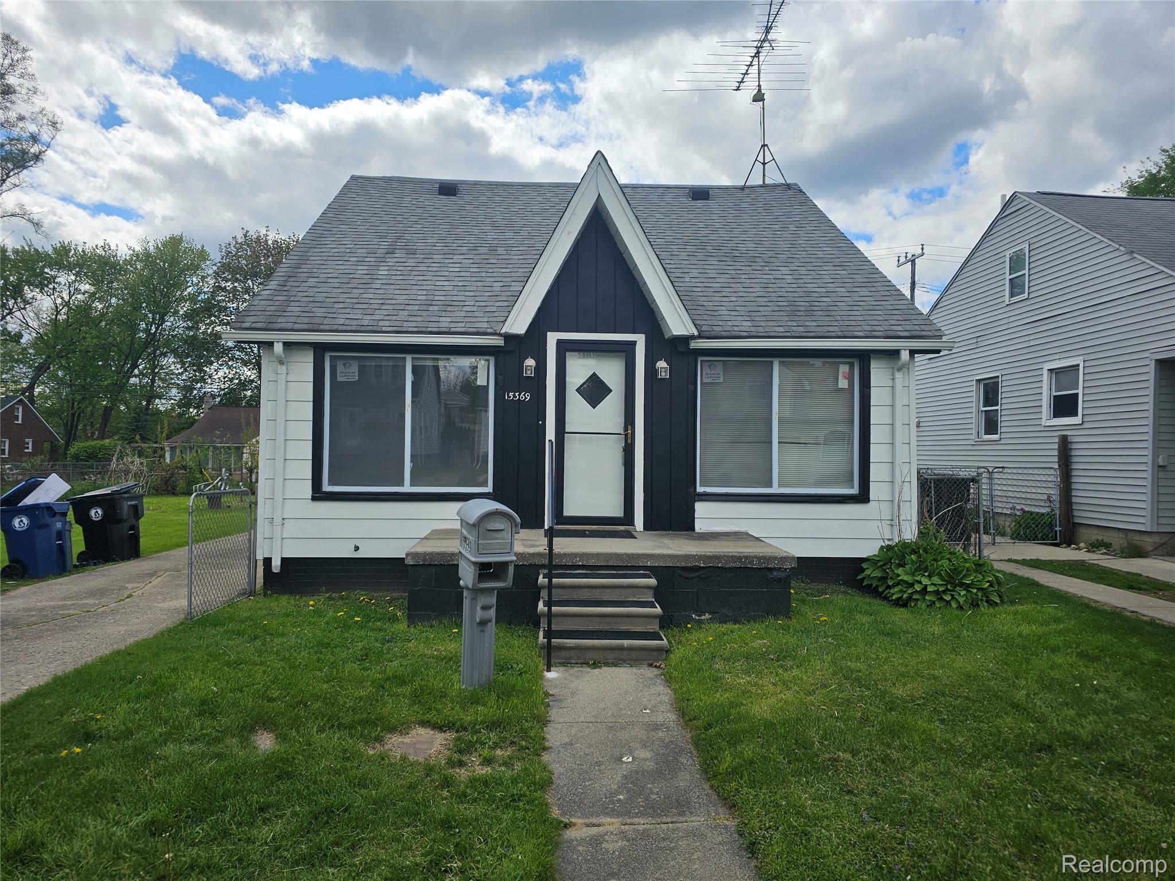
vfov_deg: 58.9
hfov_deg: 73.9
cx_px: 588
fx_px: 781
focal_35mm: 23
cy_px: 440
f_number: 1.7
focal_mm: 6.3
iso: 10
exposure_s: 1/868
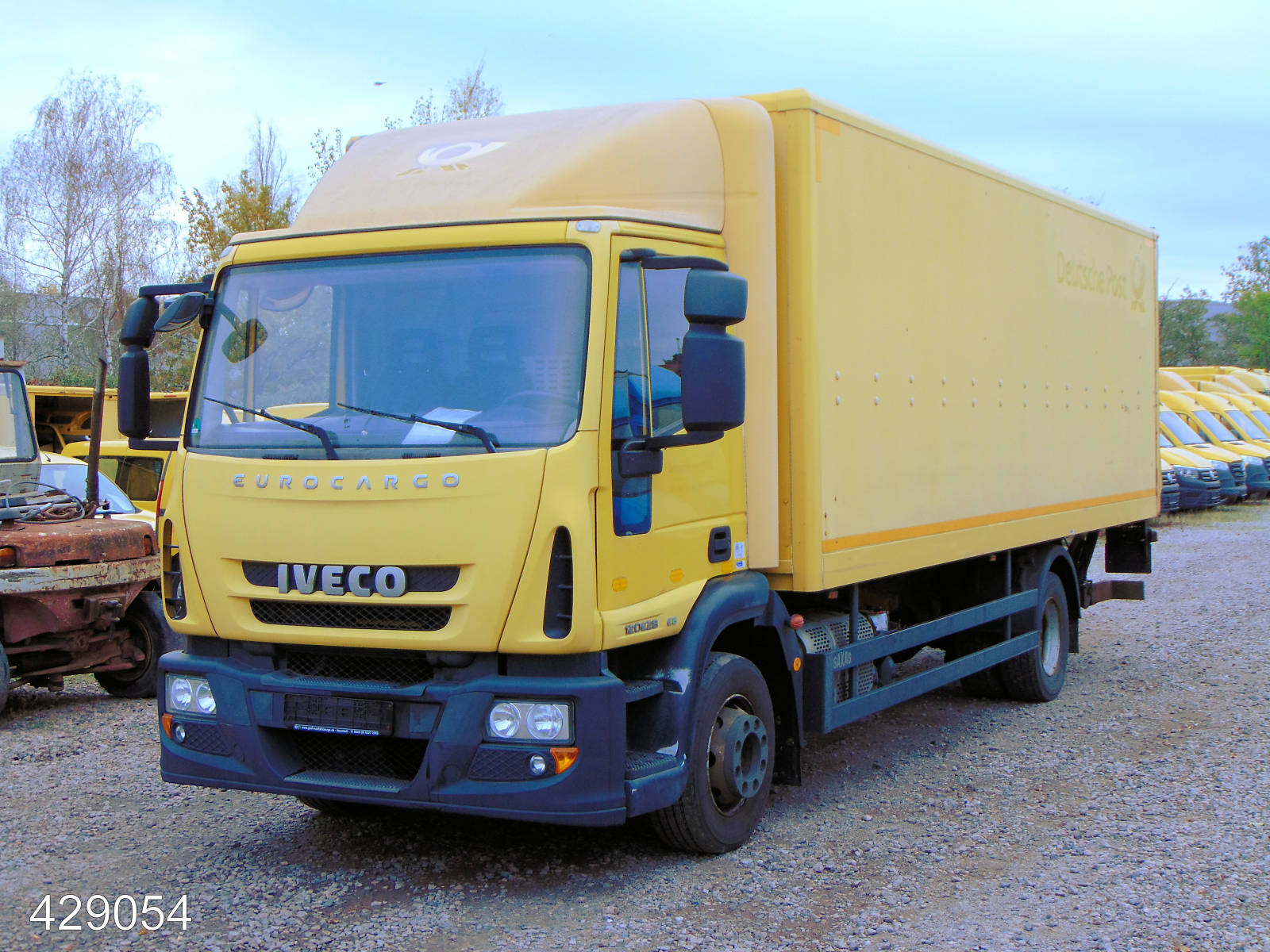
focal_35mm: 50
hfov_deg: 38.2
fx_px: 1834
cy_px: 476
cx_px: 635
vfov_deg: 29.1
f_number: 3.5
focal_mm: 9
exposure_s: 1/80
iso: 80
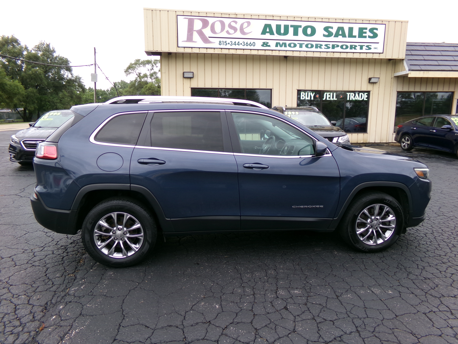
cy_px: 172
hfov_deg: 71.6
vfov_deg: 56.8
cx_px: 229
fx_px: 318
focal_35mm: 24
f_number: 3.7
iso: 100
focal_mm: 4.3
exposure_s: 1/140
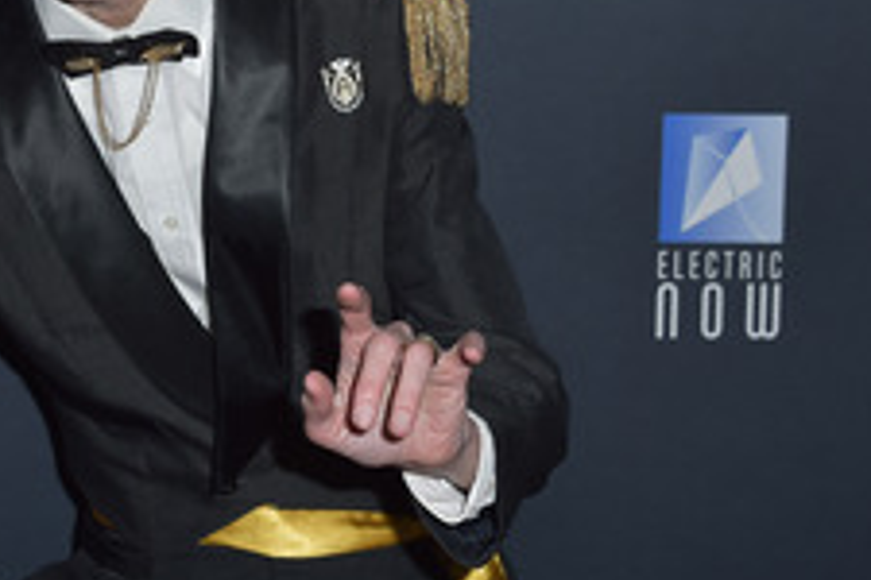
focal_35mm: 96
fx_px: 2322
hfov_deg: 20.9
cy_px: 151
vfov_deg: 14.2
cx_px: 128
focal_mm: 48
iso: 250
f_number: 6.3
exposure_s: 1/250
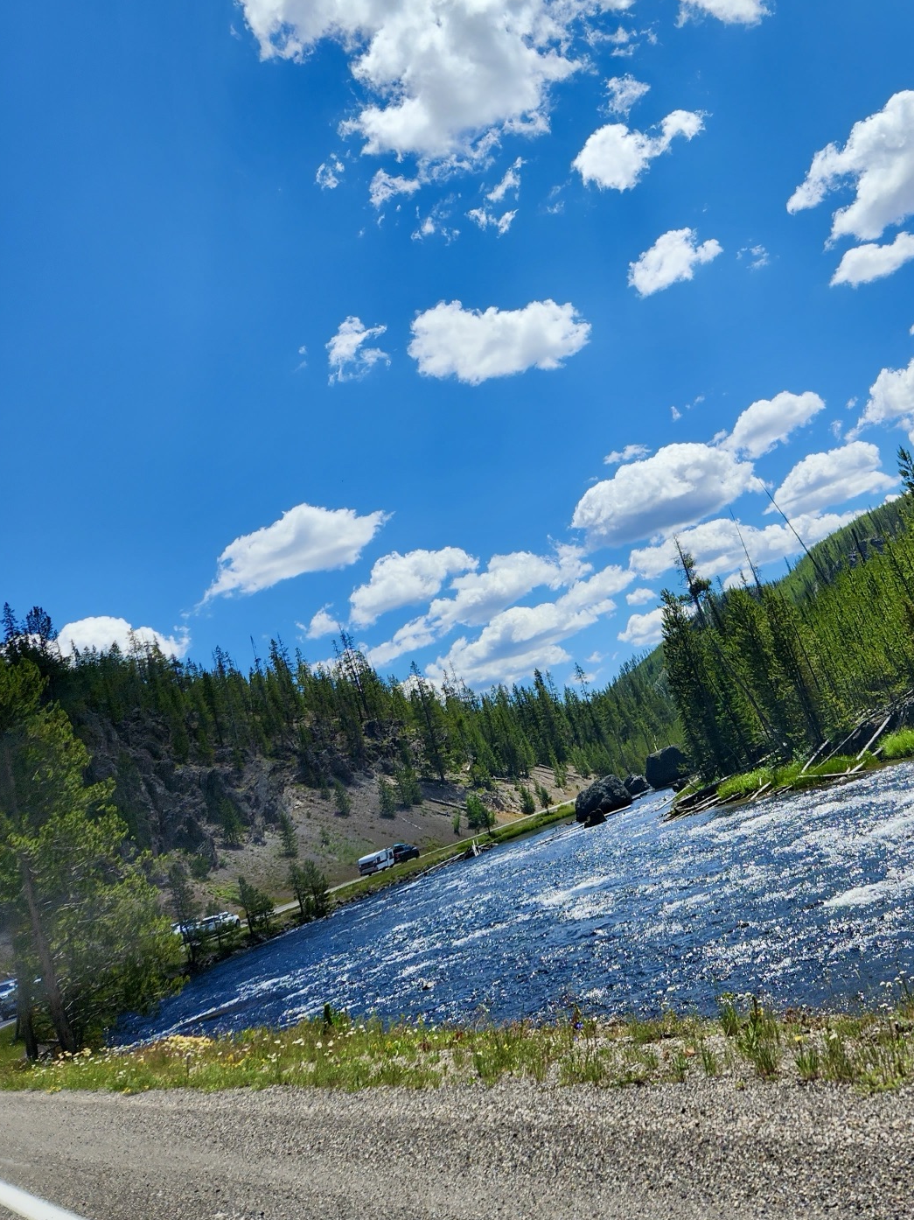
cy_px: 406
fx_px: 1162
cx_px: 601
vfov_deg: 54.2
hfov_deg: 42.4
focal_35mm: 33
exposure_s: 1/3618
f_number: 1.8
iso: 20
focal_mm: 5.4
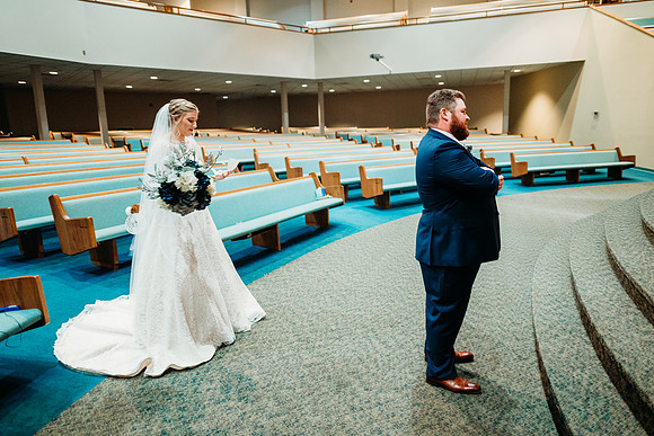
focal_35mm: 24
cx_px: 327
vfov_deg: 53.2
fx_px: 436
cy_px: 218
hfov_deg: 73.7
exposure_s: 1/100
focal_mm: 24
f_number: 1.8
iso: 2500
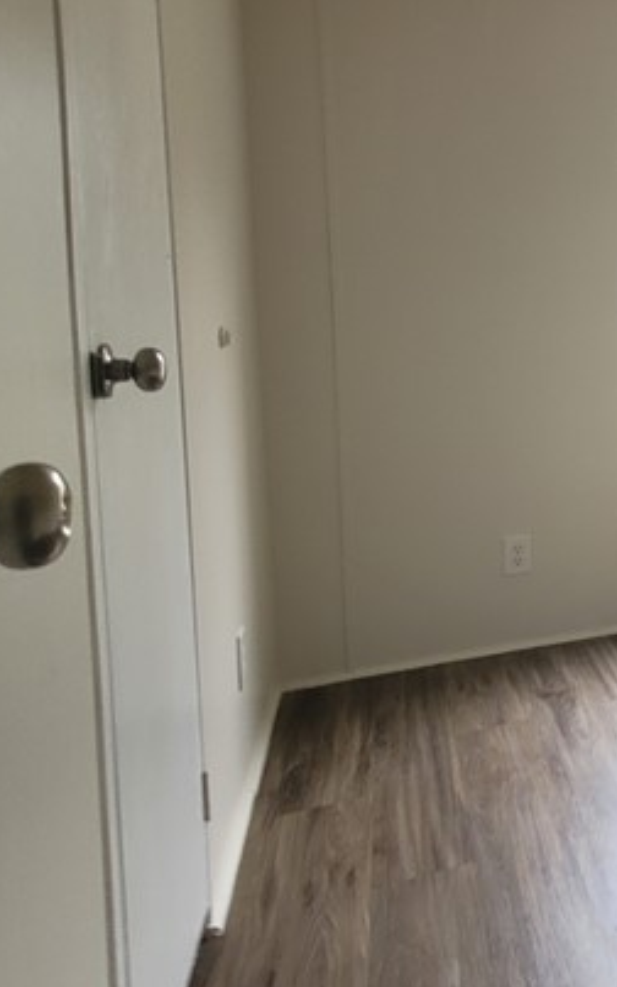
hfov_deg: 24.9
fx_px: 941
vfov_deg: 54.2
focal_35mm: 35
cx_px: 987
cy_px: 331
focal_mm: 1.74
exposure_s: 1/60
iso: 40
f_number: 2.2
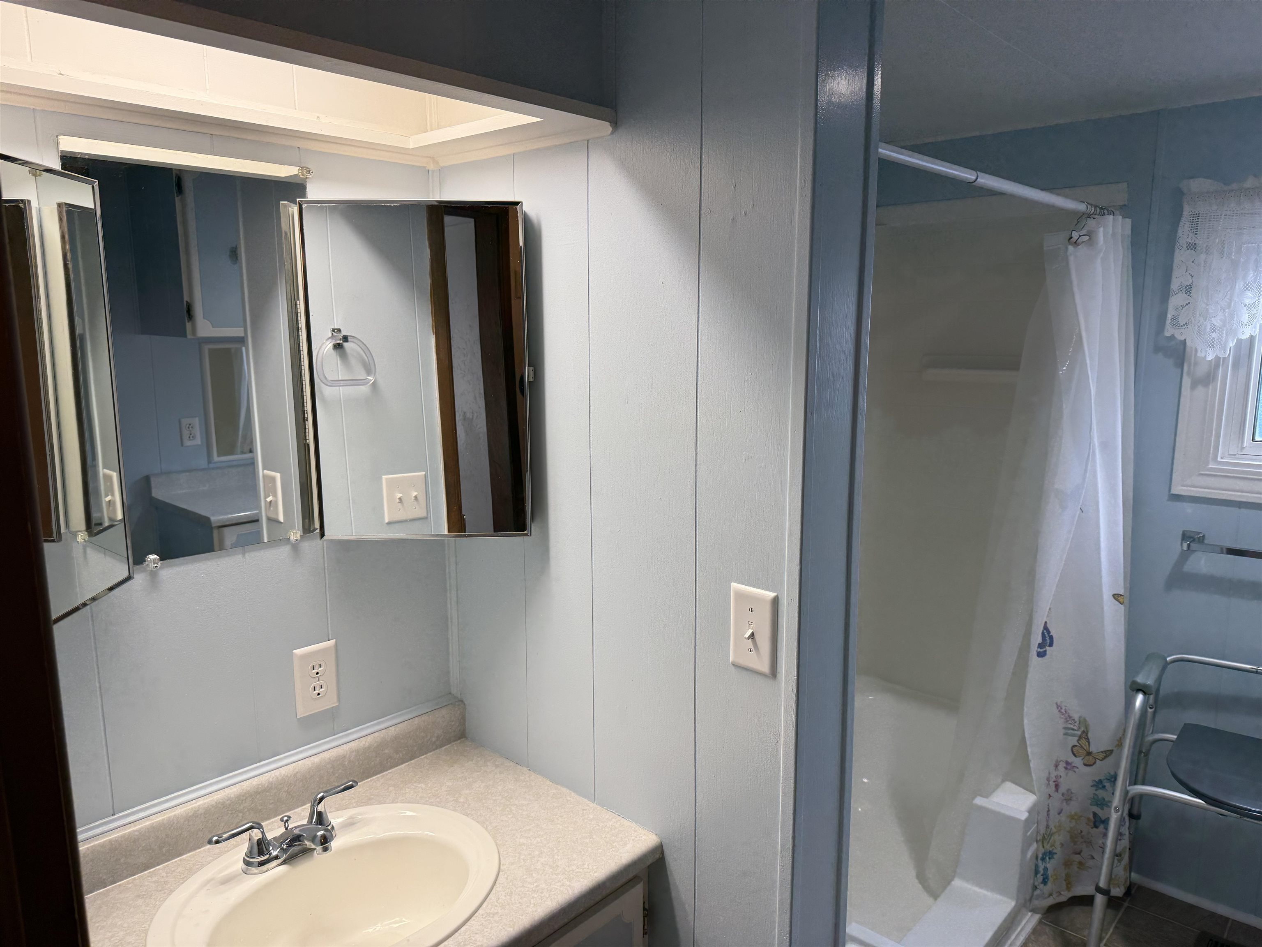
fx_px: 875
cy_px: 474
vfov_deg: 56.8
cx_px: 631
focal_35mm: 24
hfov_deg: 71.6
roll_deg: +0.4
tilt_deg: -9.0
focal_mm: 6.76
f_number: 1.78
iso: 125
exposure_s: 1/120
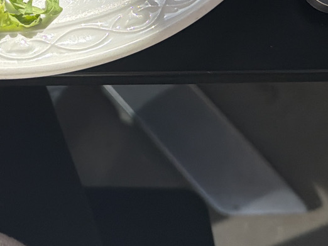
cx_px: 0
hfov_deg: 20.6
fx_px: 871
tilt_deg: -52.0
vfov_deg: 14.3
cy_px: -183
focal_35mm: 92
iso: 100
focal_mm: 6.76
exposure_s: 1/5714
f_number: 1.78
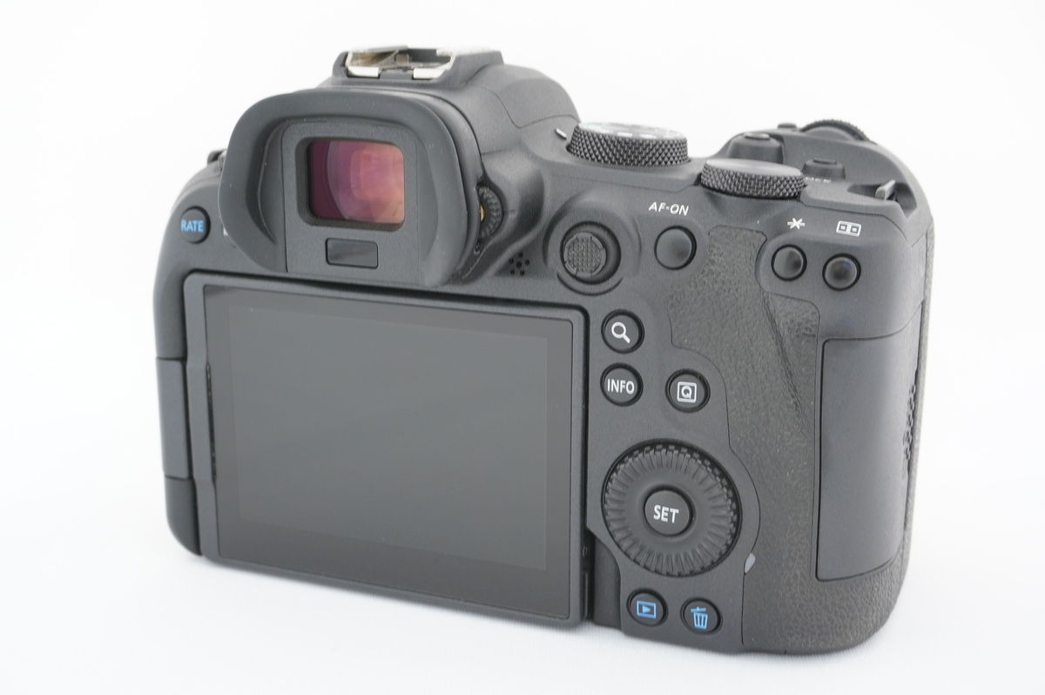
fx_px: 1349
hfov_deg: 42.4
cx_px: 522
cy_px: 348
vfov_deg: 28.9
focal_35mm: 46
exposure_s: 1/1.6
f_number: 11
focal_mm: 31
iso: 400
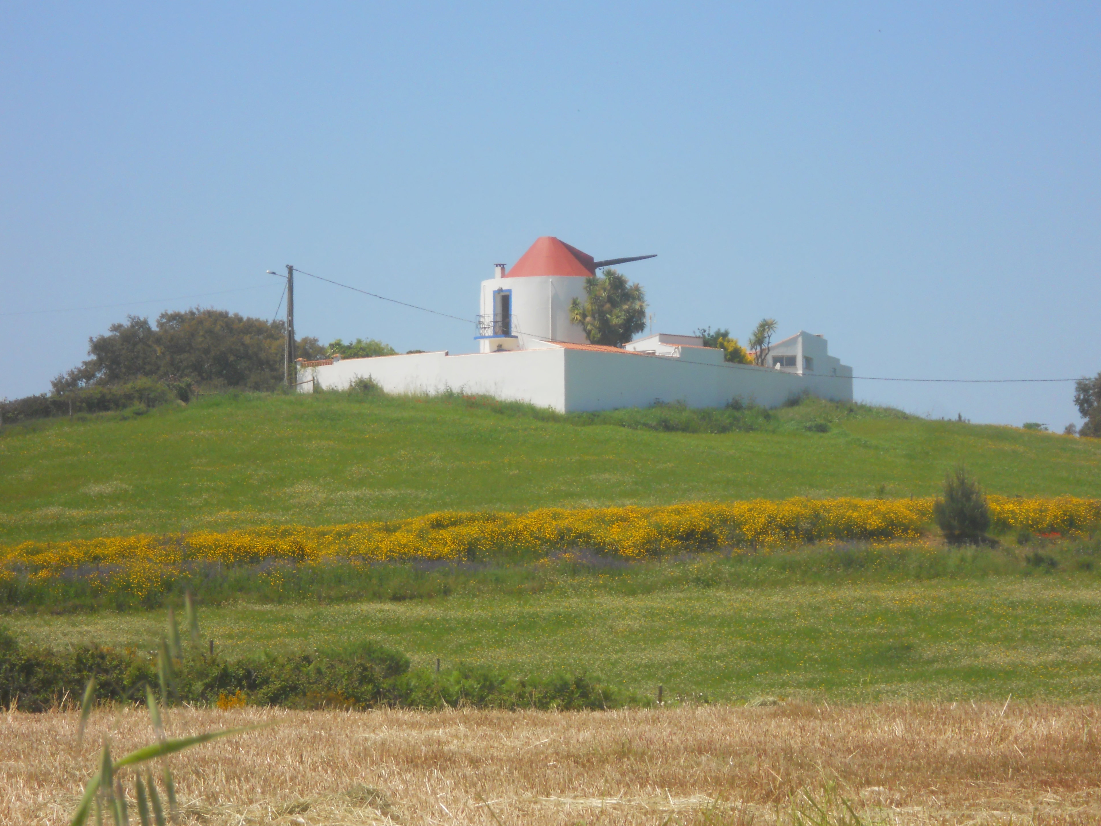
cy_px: 408
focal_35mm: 146
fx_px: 4644
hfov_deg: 13.5
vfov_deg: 10.2
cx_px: 557
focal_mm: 25
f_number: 6.6
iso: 160
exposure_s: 1/500
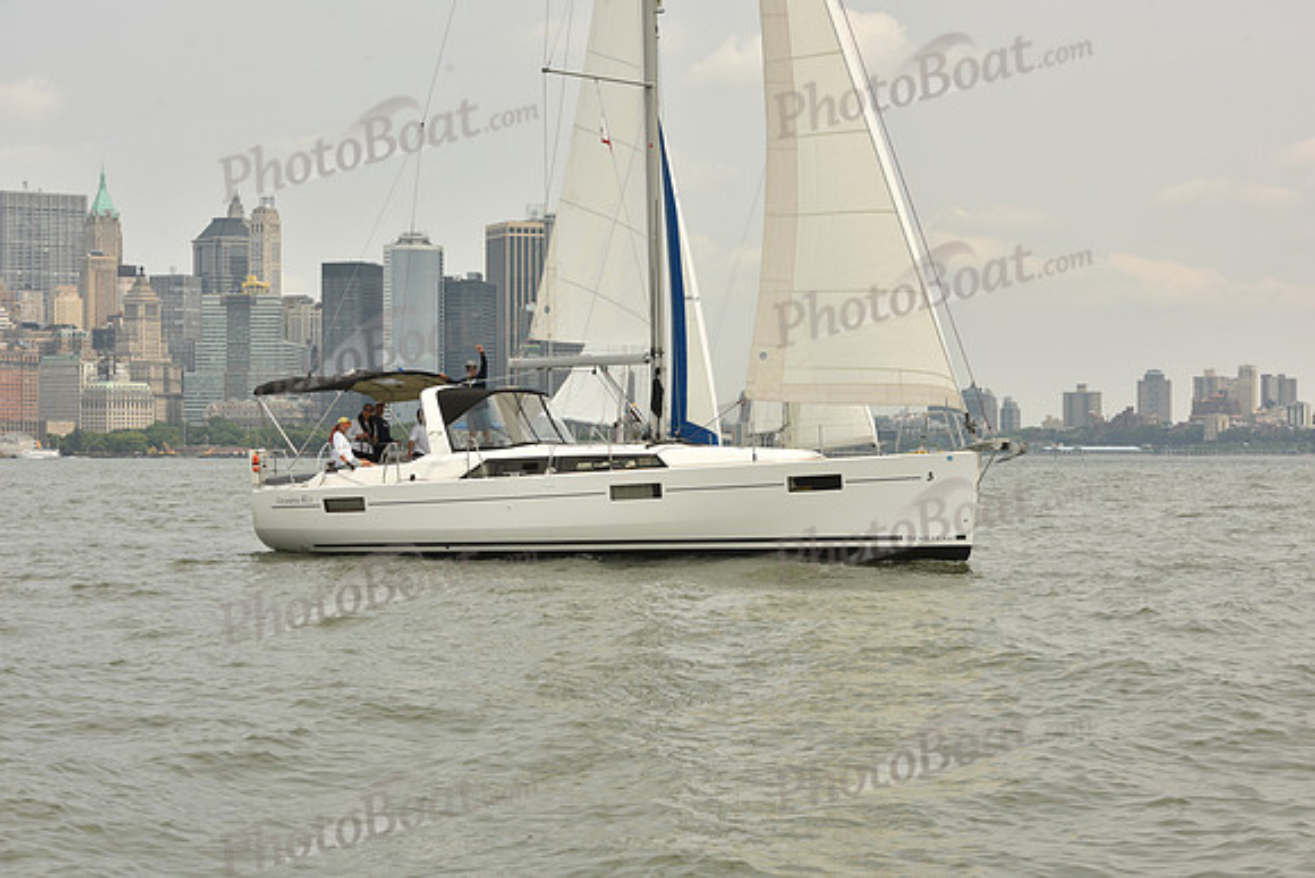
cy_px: 439
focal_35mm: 70
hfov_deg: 28.8
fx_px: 2557
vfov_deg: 19.5
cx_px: 658
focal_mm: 70
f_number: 11
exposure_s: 1/640
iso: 250
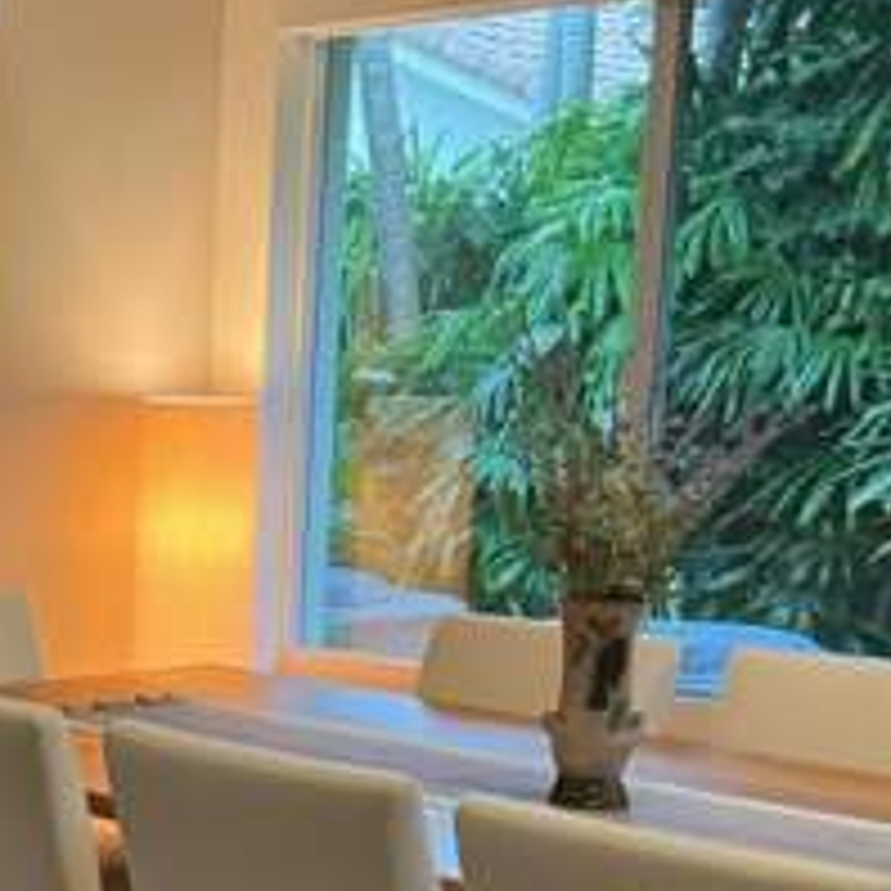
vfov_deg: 20.6
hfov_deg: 20.1
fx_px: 2417
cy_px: 747
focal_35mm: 83
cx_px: -45
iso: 250
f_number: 1.8
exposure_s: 1/60
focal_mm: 3
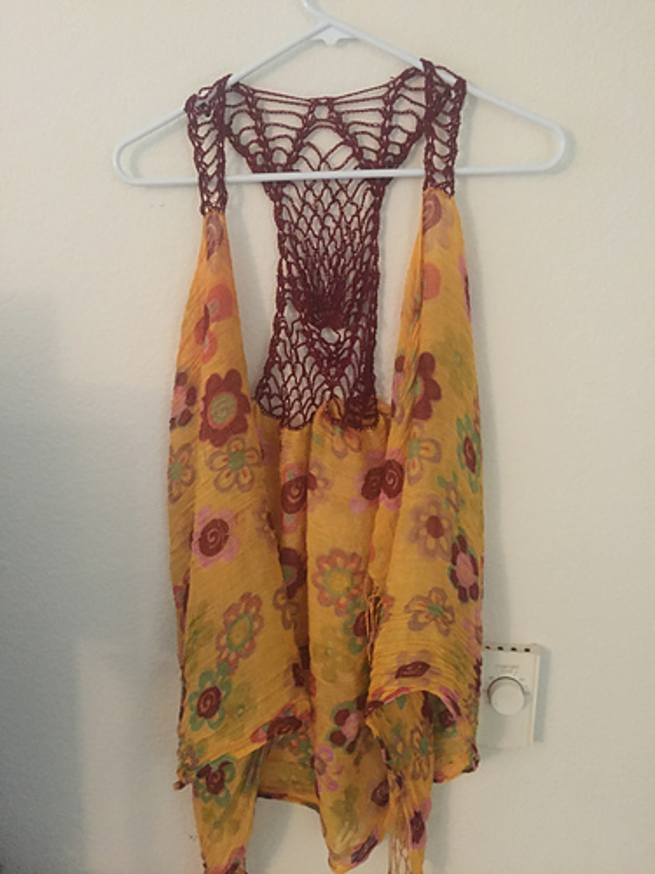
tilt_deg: -12.8
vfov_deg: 61.7
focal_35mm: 29
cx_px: 328
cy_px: 437
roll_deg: -0.5
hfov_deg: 48.2
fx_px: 732
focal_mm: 4.15
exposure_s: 1/15
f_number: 2.2
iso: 500
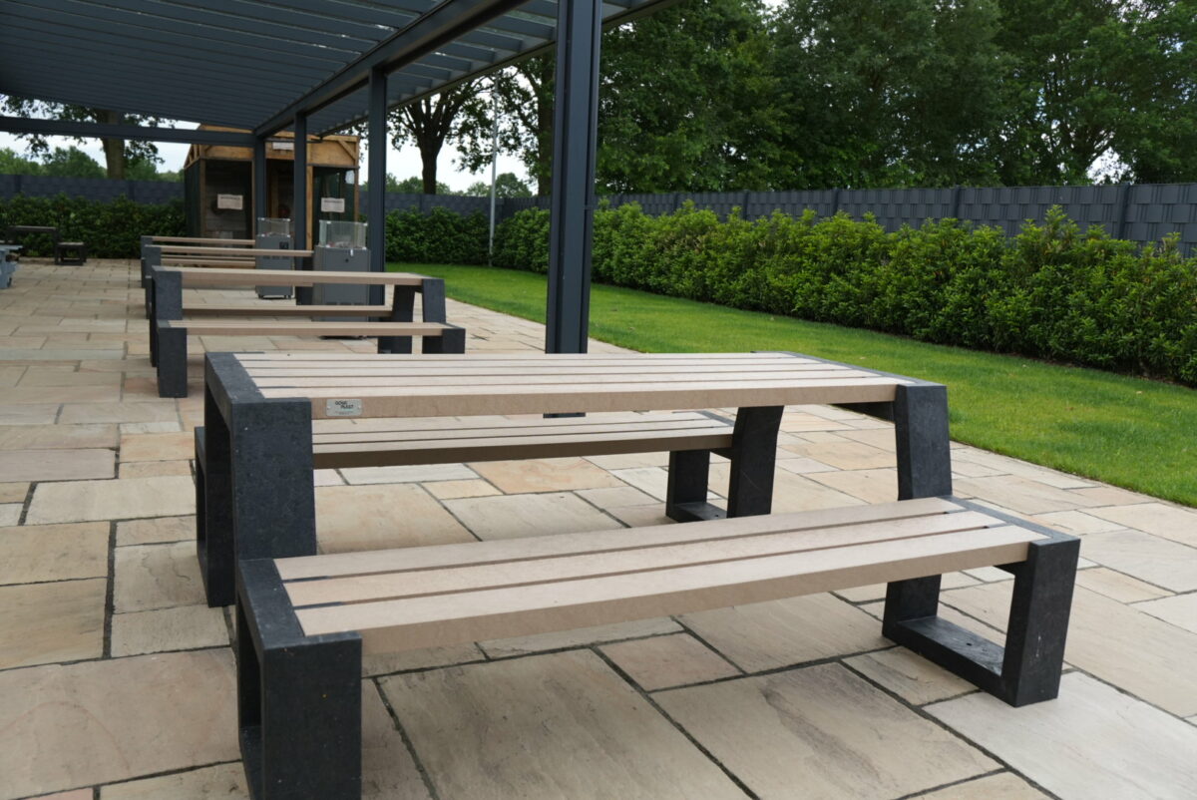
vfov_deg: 45.7
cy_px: 400
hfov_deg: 64.5
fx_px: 948
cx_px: 598
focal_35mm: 28
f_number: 4
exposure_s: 1/2000
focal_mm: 19
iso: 500
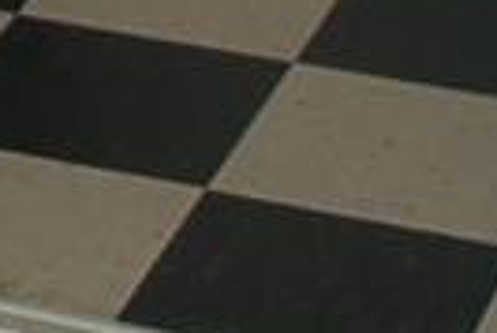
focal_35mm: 288
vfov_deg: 4.7
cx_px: -557
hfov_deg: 6.9
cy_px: -387
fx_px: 3978
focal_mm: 25
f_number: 4
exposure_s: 1/60
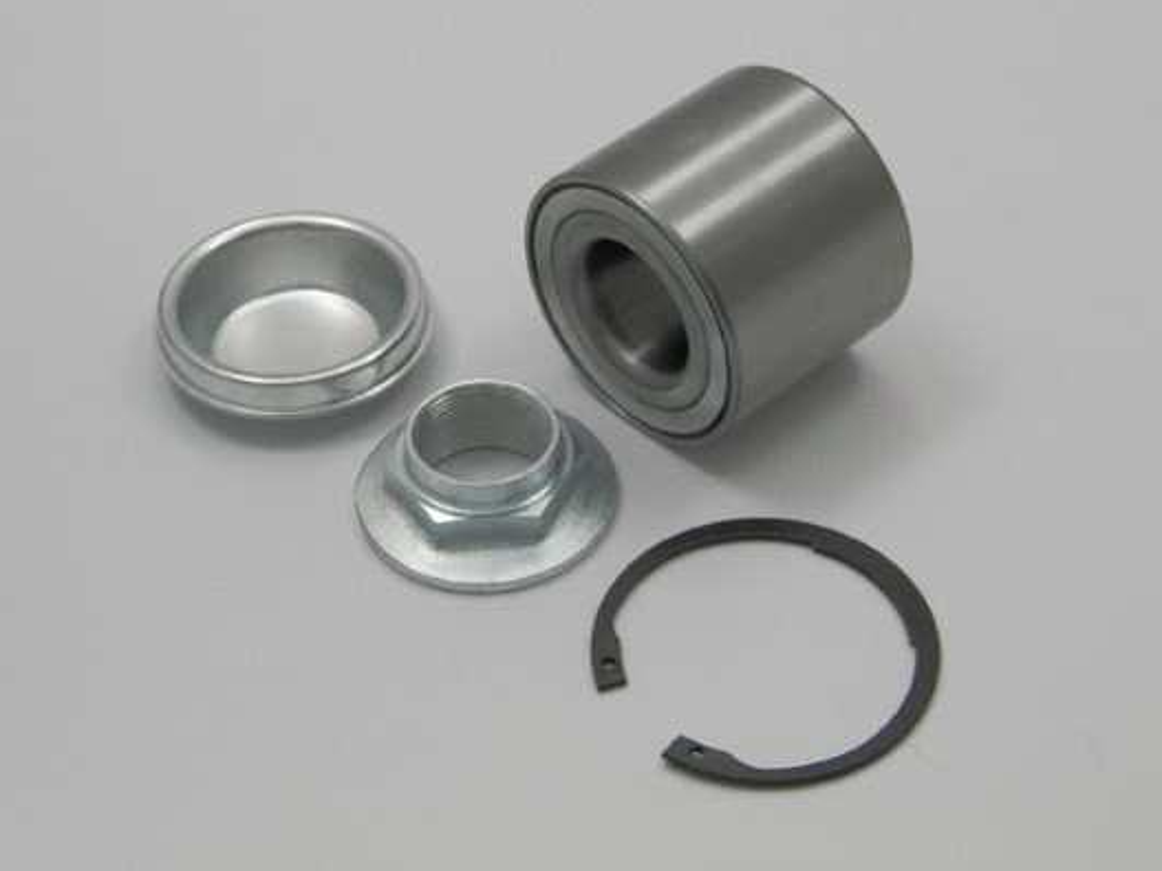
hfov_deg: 23.6
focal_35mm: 83
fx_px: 2786
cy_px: 437
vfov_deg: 17.8
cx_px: 585
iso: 160
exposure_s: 1/160
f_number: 4.2
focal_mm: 14.6
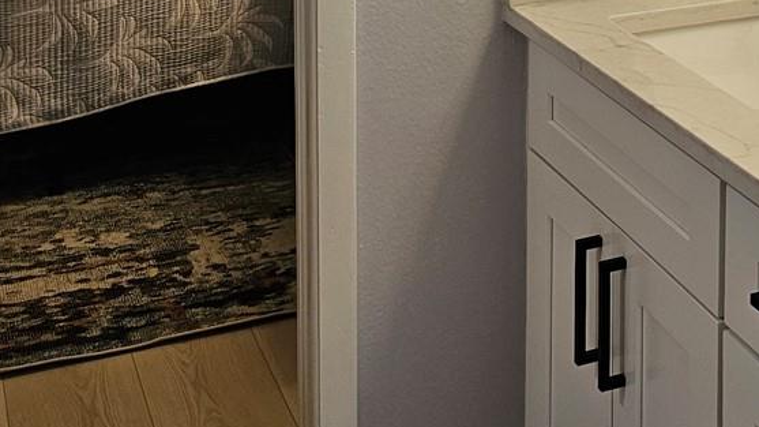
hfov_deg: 28.5
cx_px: 643
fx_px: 1449
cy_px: -251
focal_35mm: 72
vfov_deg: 15.2
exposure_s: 1/120
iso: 160
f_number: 1.7
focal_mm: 6.3
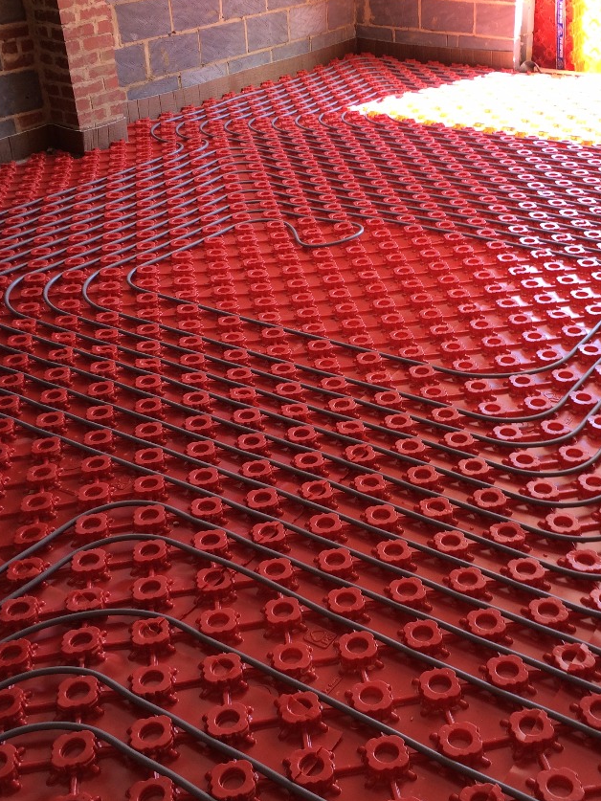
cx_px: 377
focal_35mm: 43
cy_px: 398
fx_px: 995
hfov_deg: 33.4
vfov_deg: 43.8
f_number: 2.2
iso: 40
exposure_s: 1/60
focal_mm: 4.12
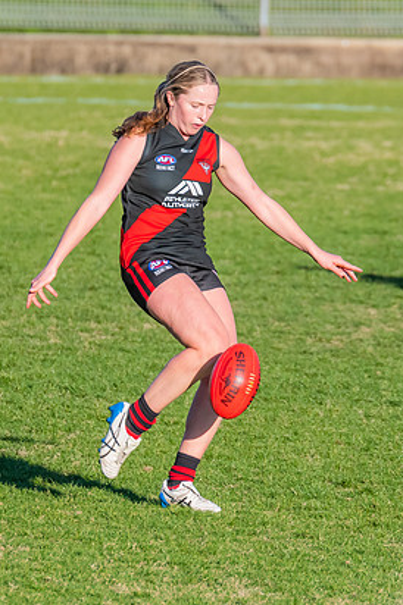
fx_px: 16365
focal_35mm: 973
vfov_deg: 2.1
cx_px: 219
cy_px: 275
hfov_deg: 1.4
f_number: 8
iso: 800
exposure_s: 1/1250
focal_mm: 420
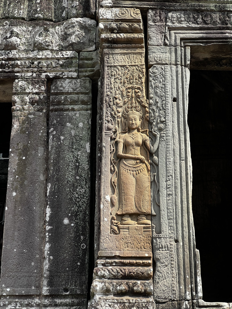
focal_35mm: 77
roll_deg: -0.6
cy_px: 154
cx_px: 116
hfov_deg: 19.1
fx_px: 688
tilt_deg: +25.6
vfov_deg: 25.3
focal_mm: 9
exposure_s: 1/206
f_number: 2.8
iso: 32
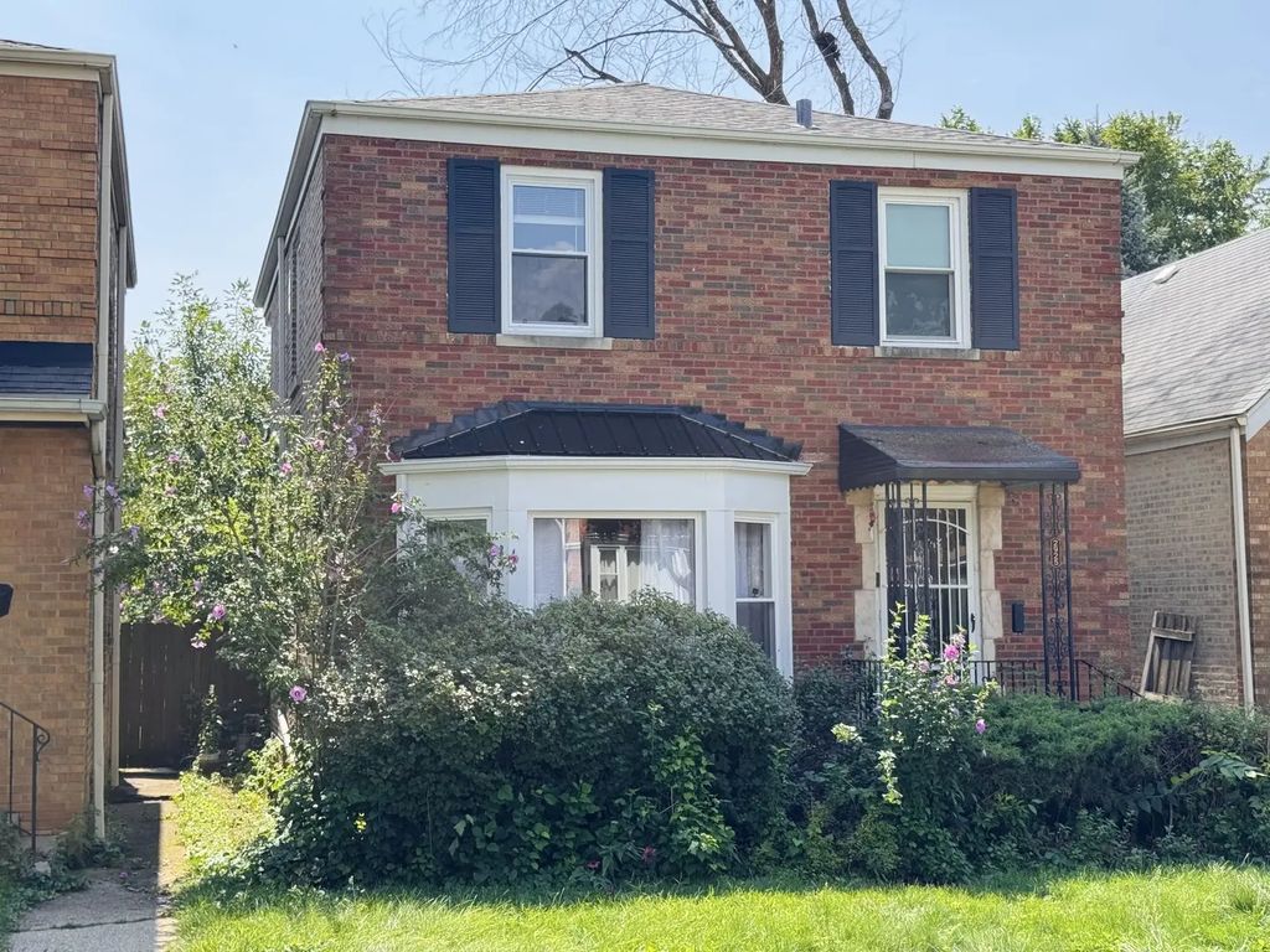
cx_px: 635
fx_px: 1761
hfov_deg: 39.7
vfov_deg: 30.3
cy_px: 476
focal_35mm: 48
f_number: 1.78
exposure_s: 1/1681
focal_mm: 6.76
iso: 64
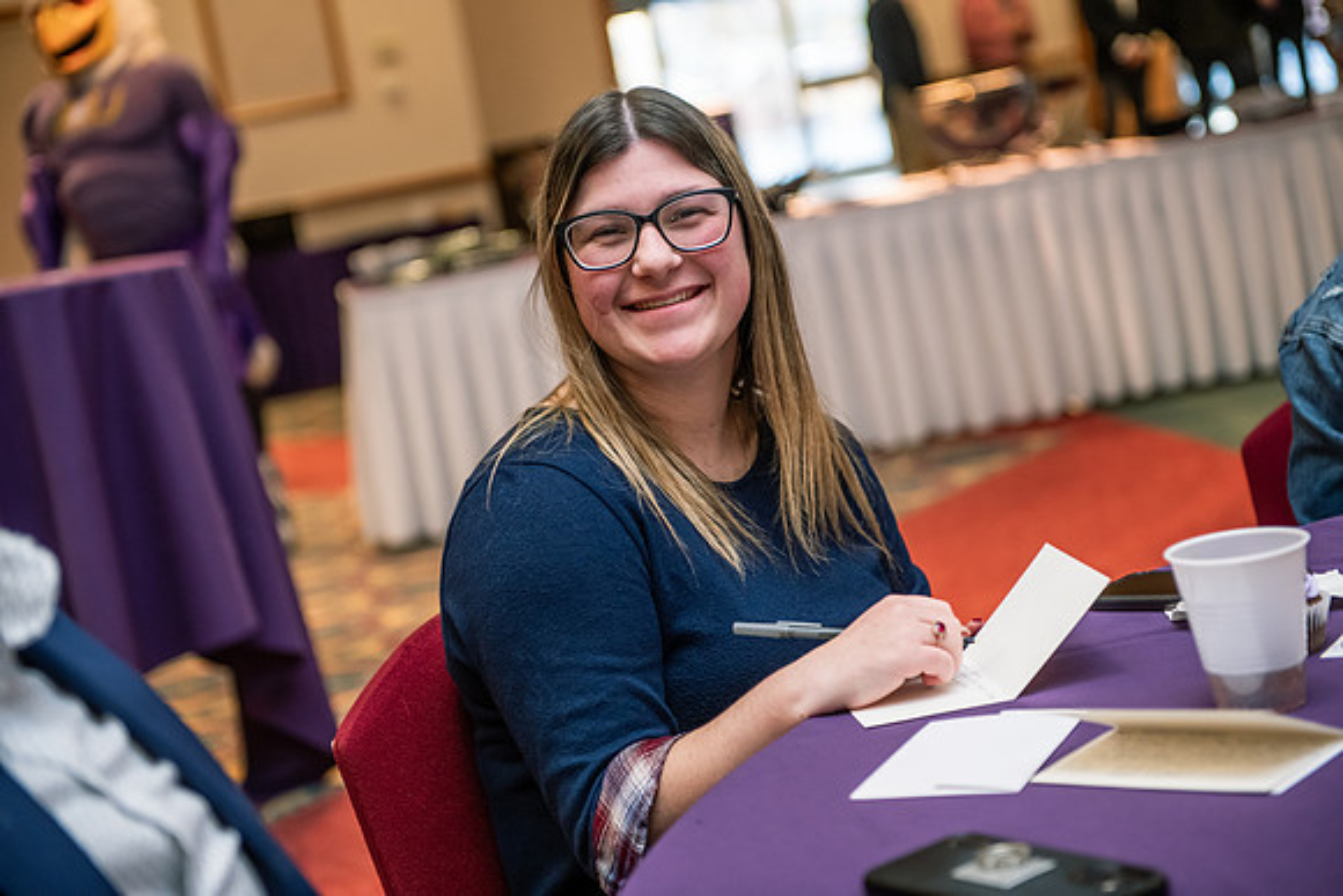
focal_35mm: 70
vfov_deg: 19.5
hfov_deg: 28.8
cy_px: 448
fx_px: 2612
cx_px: 672
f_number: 3.2
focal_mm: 70
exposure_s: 1/160
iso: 1250
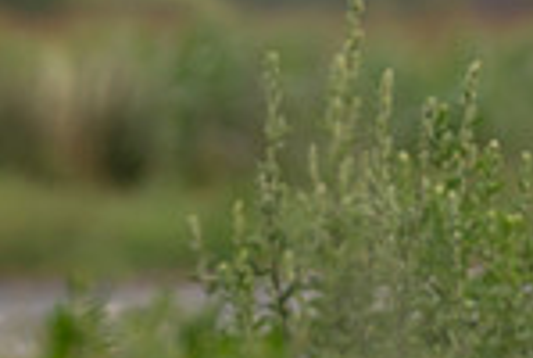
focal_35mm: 1403
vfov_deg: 1.0
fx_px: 20814
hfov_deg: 1.5
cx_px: -186
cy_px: -252
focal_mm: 200
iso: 100
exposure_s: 1/800
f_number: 3.5
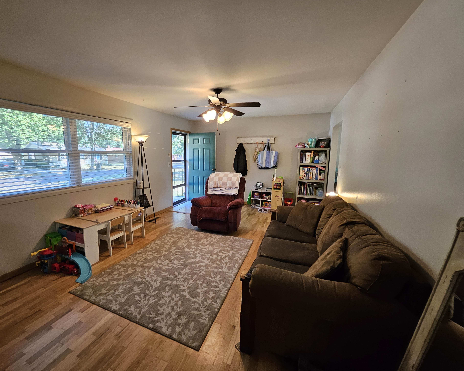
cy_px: 183
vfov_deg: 88.0
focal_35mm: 14
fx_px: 192
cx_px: 209
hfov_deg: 100.4
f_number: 2.2
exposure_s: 1/60
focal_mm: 1.74
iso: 160
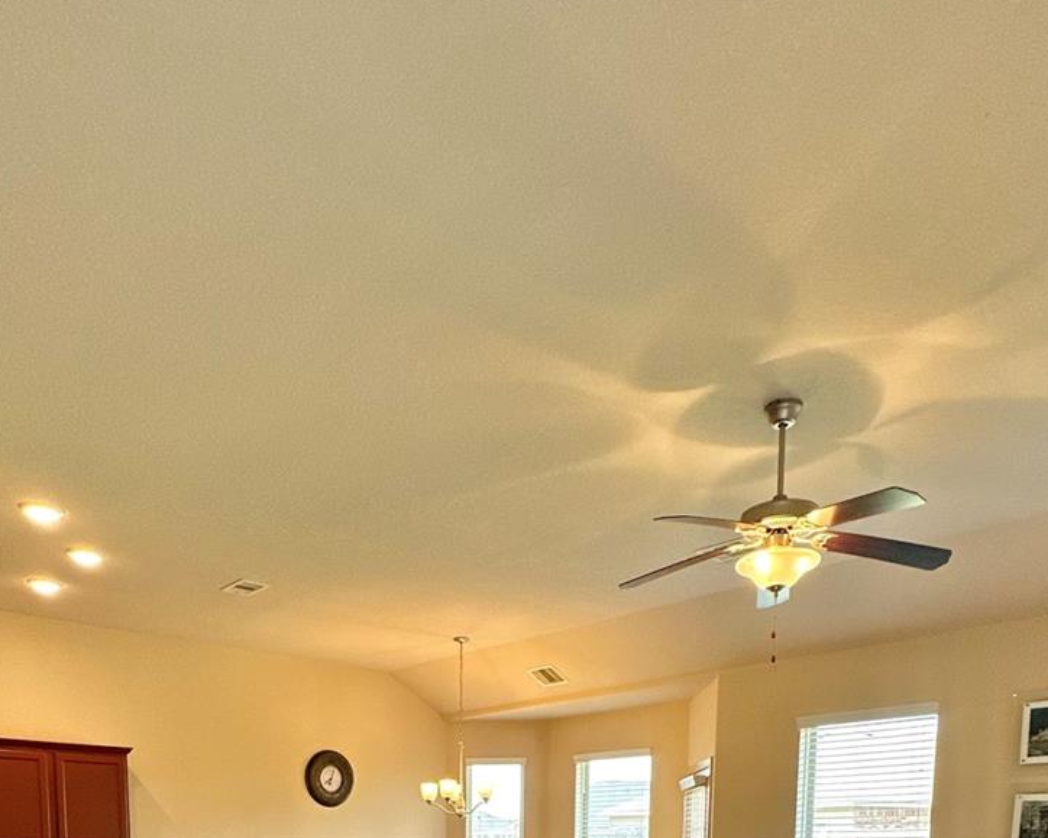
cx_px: 476
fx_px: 899
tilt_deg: -6.3
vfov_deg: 39.4
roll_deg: -2.2
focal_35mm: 29
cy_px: 951
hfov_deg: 60.3
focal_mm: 2.22
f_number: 2.2
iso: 160
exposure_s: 1/120
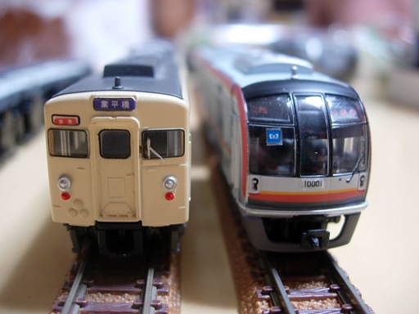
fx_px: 460
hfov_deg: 49.0
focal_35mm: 38
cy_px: 157
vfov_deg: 37.7
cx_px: 210
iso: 64
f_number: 2.8
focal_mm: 7.8
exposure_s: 1/5.8
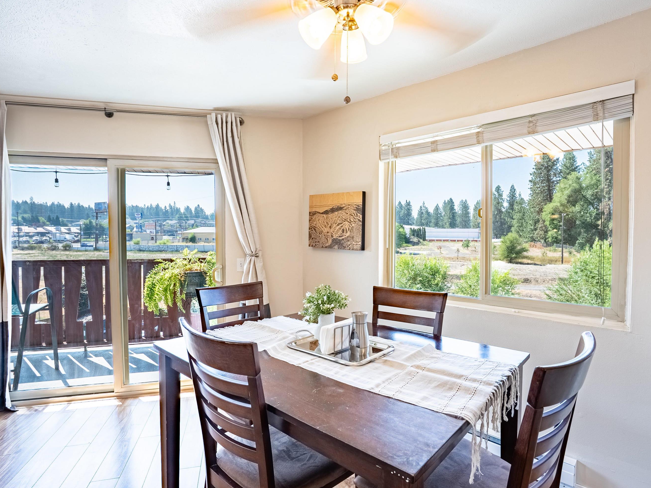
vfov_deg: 71.6
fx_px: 338
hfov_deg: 87.7
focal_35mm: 18
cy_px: 244
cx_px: 334
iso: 400
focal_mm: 16
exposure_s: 1/1600
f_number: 8
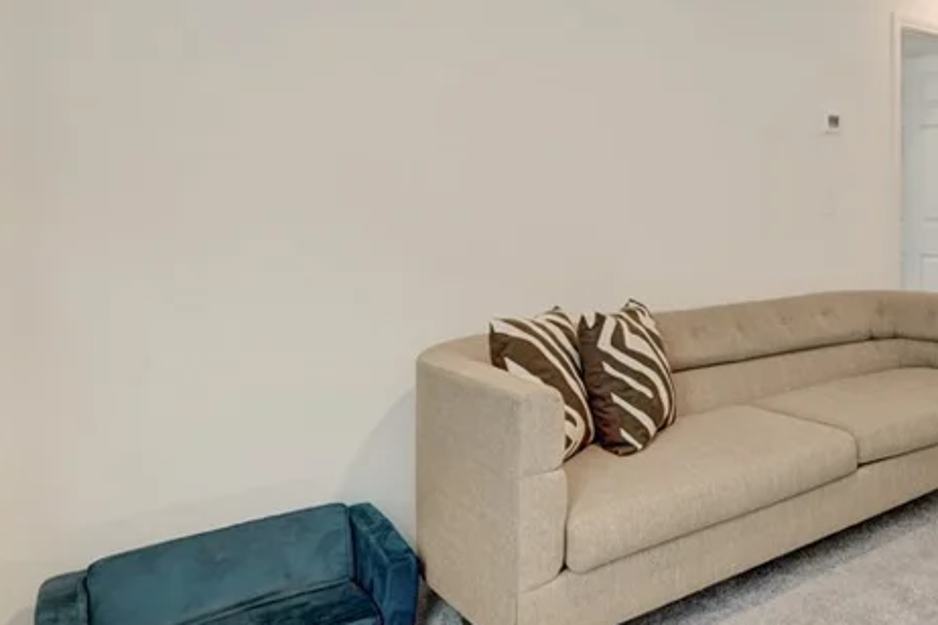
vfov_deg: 41.3
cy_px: 167
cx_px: 824
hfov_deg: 53.6
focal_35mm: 31
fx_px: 808
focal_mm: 14
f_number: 8
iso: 800
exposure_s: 1/20
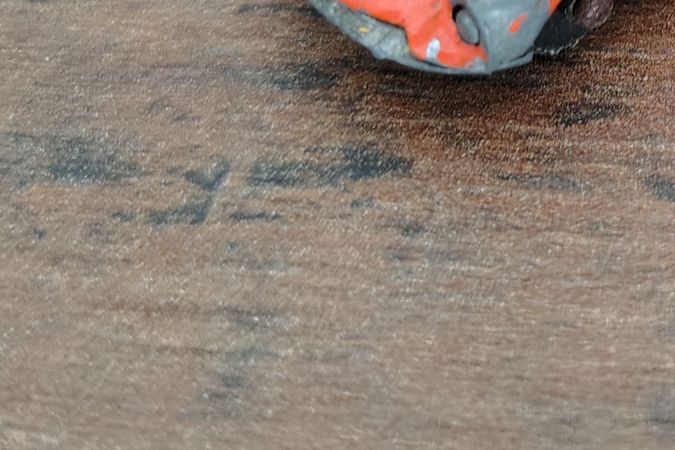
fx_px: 1369
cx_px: 617
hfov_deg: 26.7
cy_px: -170
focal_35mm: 73
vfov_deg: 17.3
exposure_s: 1/50
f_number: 1.8
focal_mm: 5.56
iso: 1298
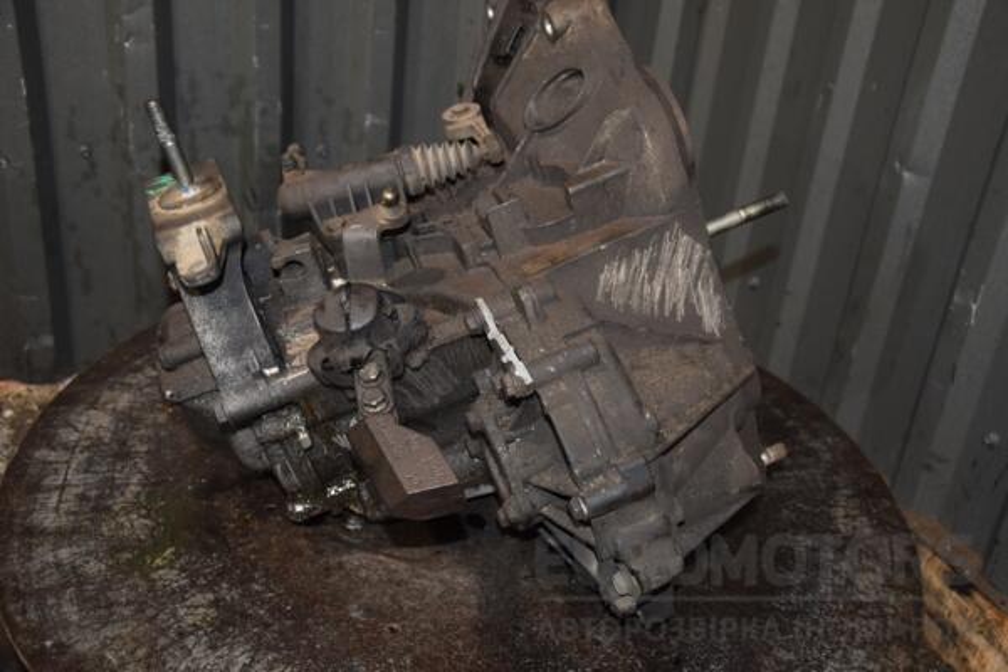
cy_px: 336
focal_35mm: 39
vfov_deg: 34.2
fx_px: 1092
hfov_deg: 49.6
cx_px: 504
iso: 800
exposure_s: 1/60
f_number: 5
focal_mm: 26
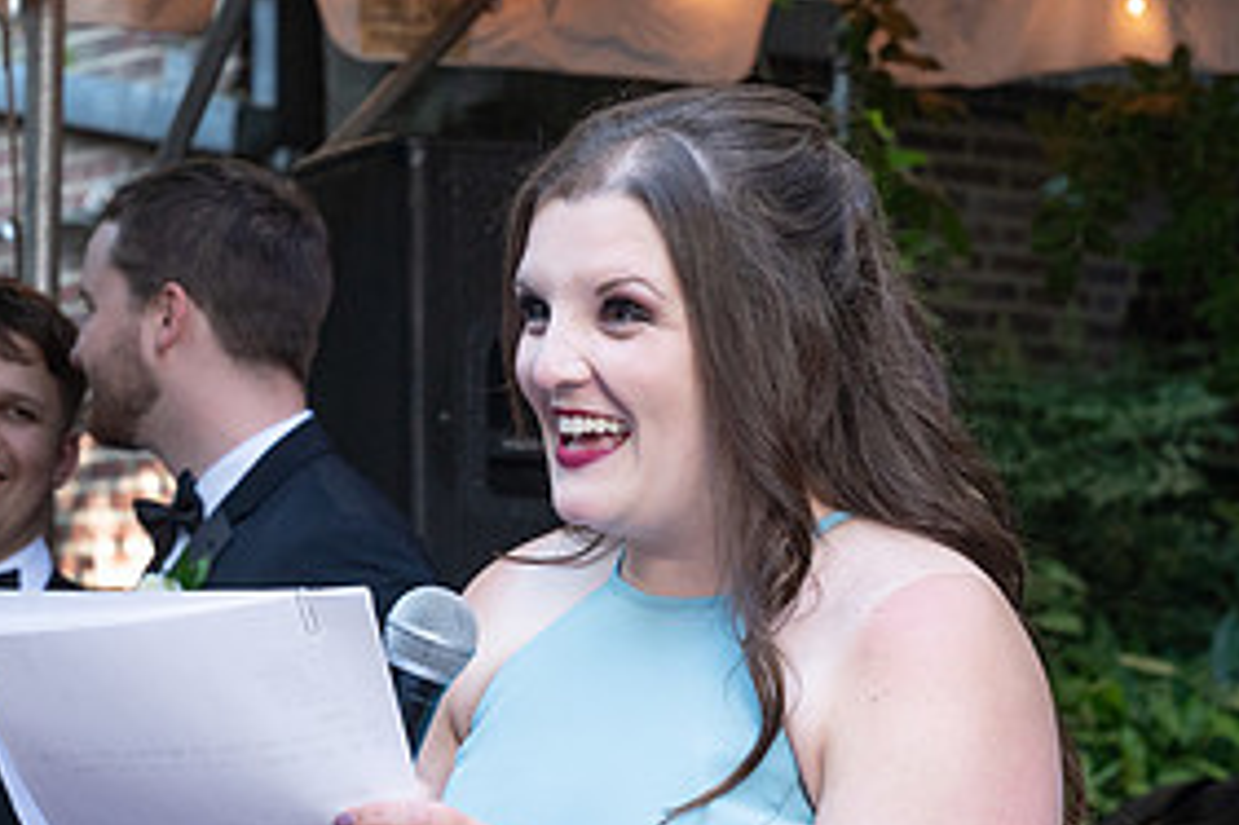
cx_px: 639
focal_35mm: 155
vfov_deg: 8.8
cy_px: 766
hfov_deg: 13.3
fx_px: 5331
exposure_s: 1/250
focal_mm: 70
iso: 1250
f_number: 5.6
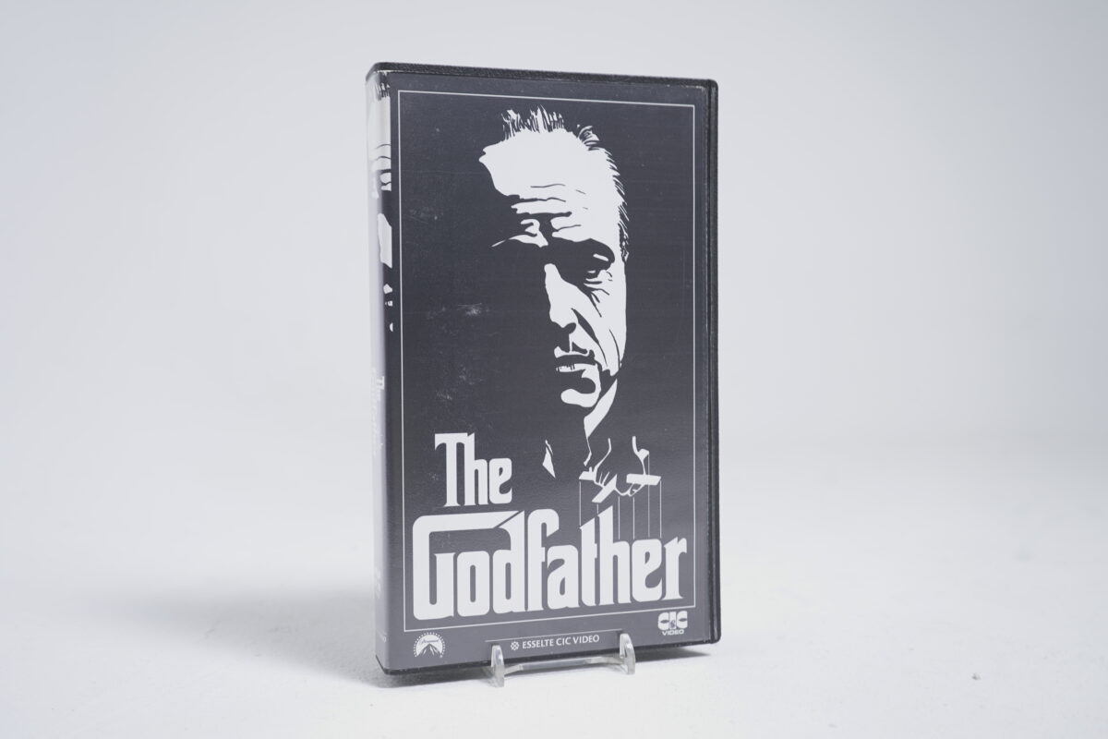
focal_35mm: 36
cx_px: 554
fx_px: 1108
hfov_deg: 53.1
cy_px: 370
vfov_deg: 36.9
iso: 100
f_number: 5.6
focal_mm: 36
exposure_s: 1/5
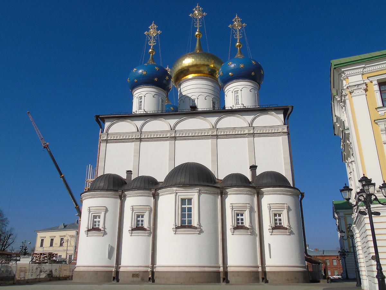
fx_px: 323
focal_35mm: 29
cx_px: 193
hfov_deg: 61.7
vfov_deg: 48.2
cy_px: 145
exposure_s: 1/1000
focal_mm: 5.2
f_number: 5
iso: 80
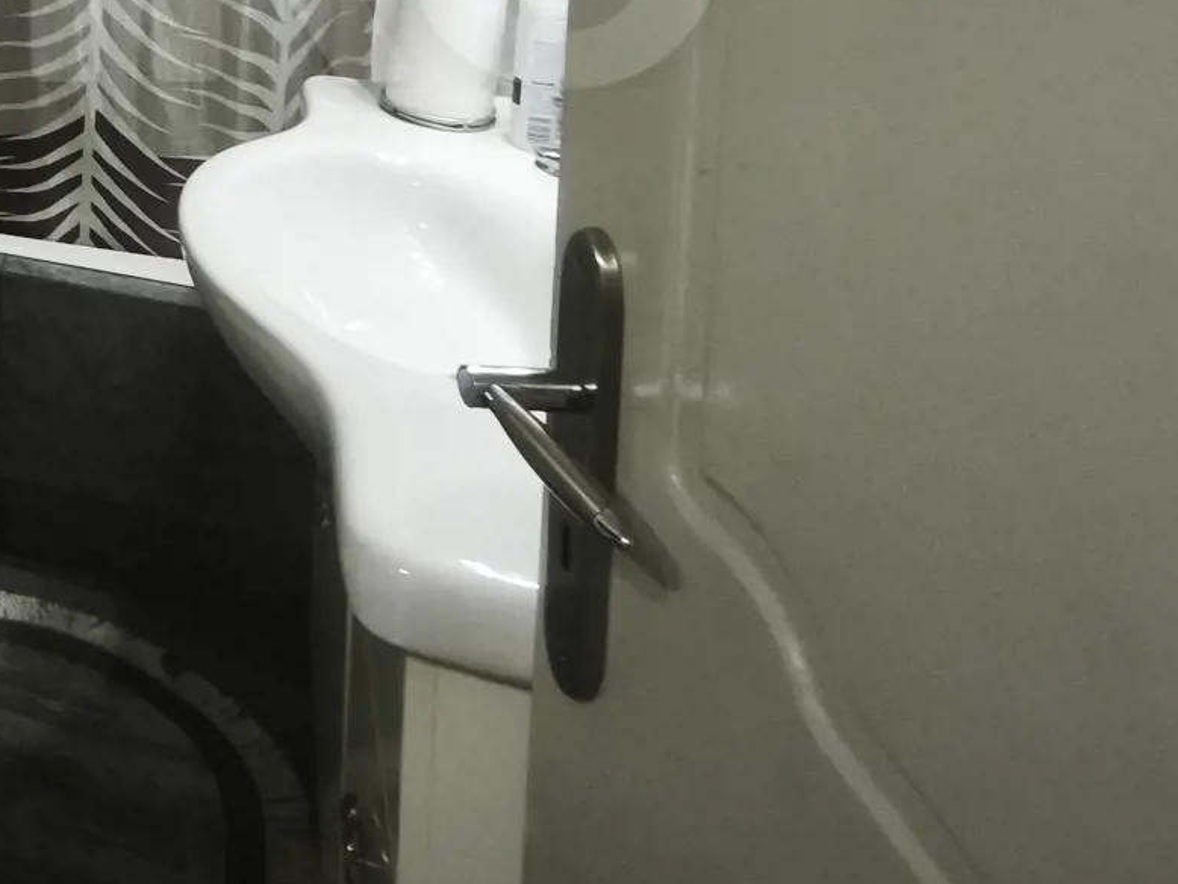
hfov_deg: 37.7
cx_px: -238
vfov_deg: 32.1
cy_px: -180
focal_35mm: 37
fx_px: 1260
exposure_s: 1/33.3
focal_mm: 1.91
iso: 400
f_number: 2.2
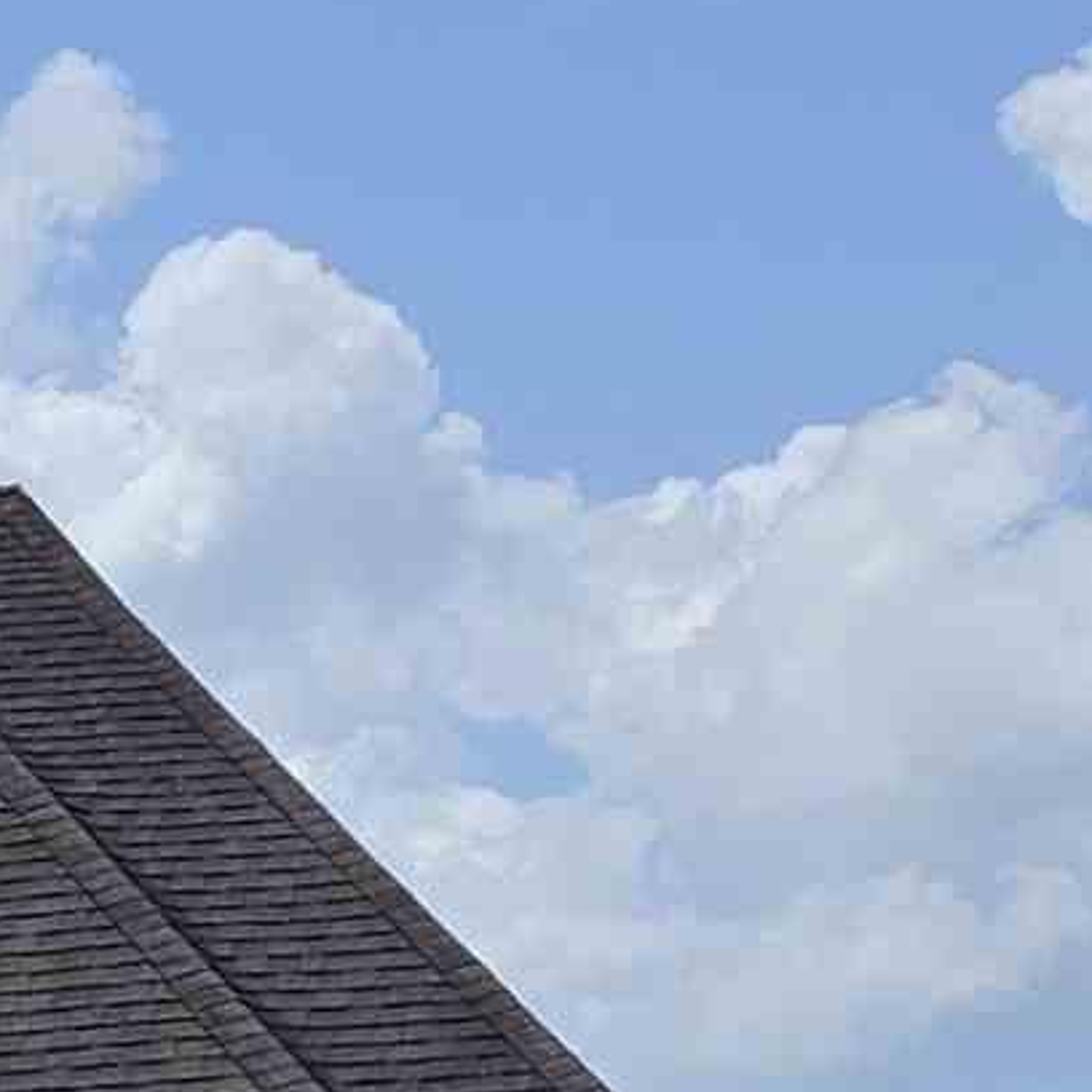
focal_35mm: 153
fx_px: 5461
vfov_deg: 10.7
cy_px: 1932
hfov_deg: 9.0
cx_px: -2280
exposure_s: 1/2686
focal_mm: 5.4
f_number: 1.8
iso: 25
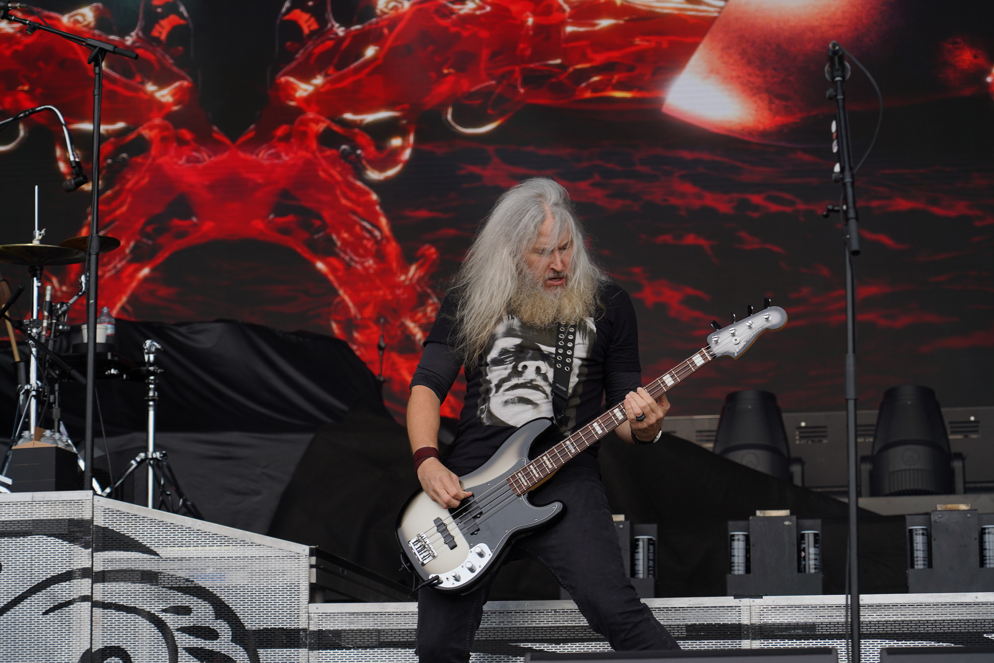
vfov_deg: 13.0
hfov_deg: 19.5
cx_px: 497
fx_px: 2899
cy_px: 332
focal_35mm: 105
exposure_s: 1/200
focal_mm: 105
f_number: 5
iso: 100
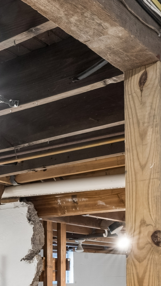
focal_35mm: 60
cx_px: -23
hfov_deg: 19.1
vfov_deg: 31.5
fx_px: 455
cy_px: 302
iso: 400
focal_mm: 14
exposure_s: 1/1.25
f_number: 13
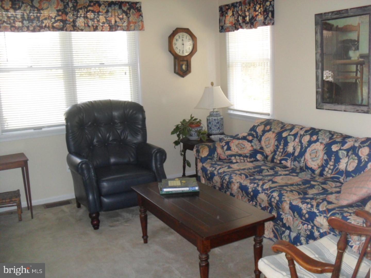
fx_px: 375
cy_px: 139
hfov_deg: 52.6
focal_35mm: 35
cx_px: 186
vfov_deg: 40.7
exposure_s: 1/45
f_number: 3
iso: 200
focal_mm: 6.3
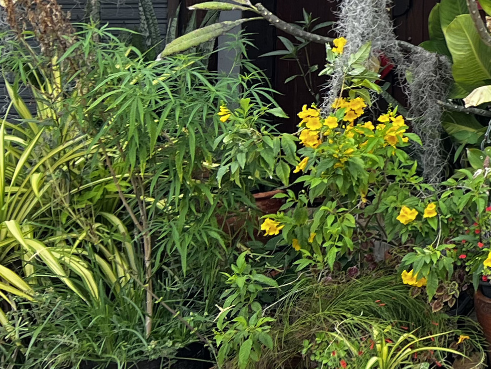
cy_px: -135
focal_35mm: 106
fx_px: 1504
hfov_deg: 15.1
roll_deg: +0.4
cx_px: 983
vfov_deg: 13.4
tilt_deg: +3.0
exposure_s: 1/357
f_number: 1.5
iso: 50
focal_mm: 5.7
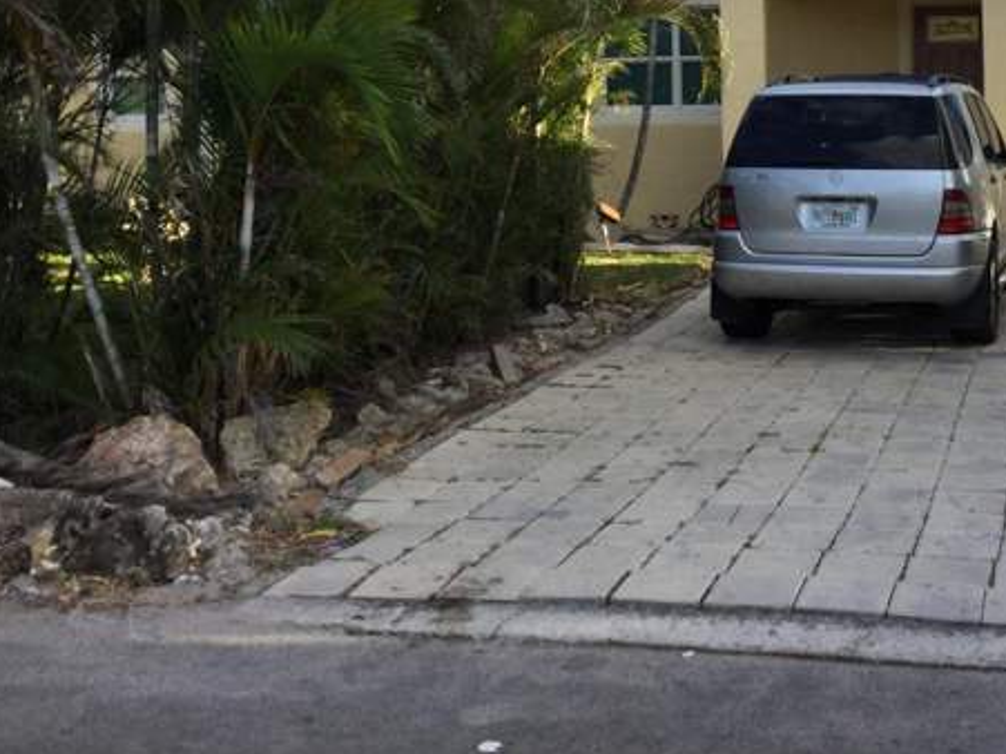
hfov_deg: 34.1
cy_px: 129
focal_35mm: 55
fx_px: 1598
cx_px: 772
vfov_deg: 26.0
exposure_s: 1/394
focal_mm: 3.3
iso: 25
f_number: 2.4
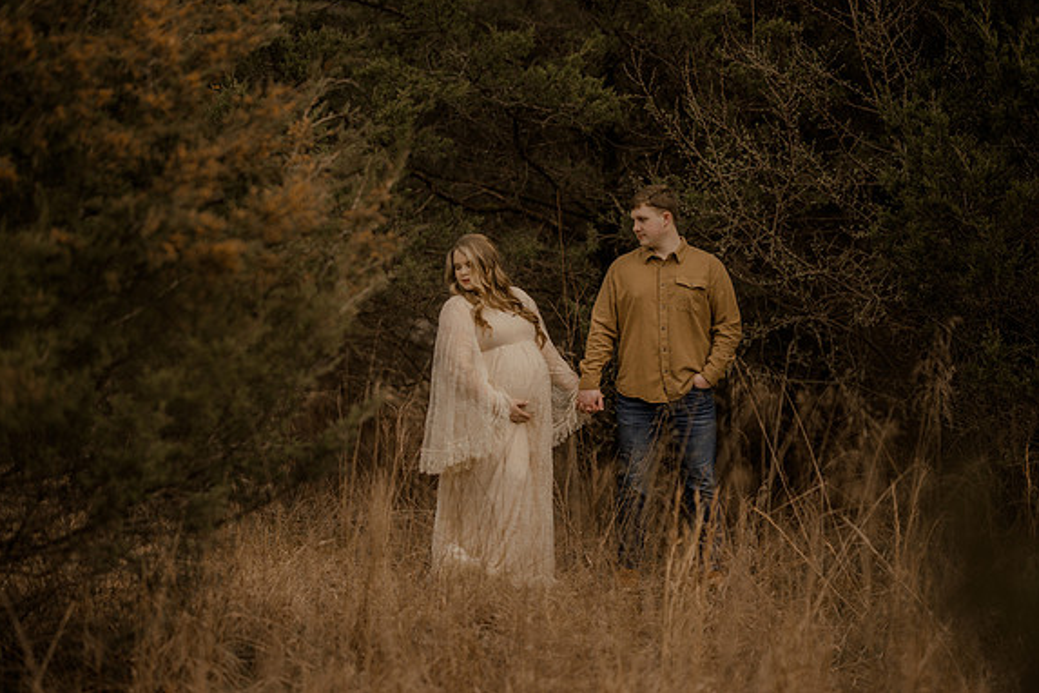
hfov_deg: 23.6
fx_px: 2482
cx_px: 517
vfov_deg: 15.9
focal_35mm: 86
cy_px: 344
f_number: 1.4
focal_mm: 85
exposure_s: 1/1000
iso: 64
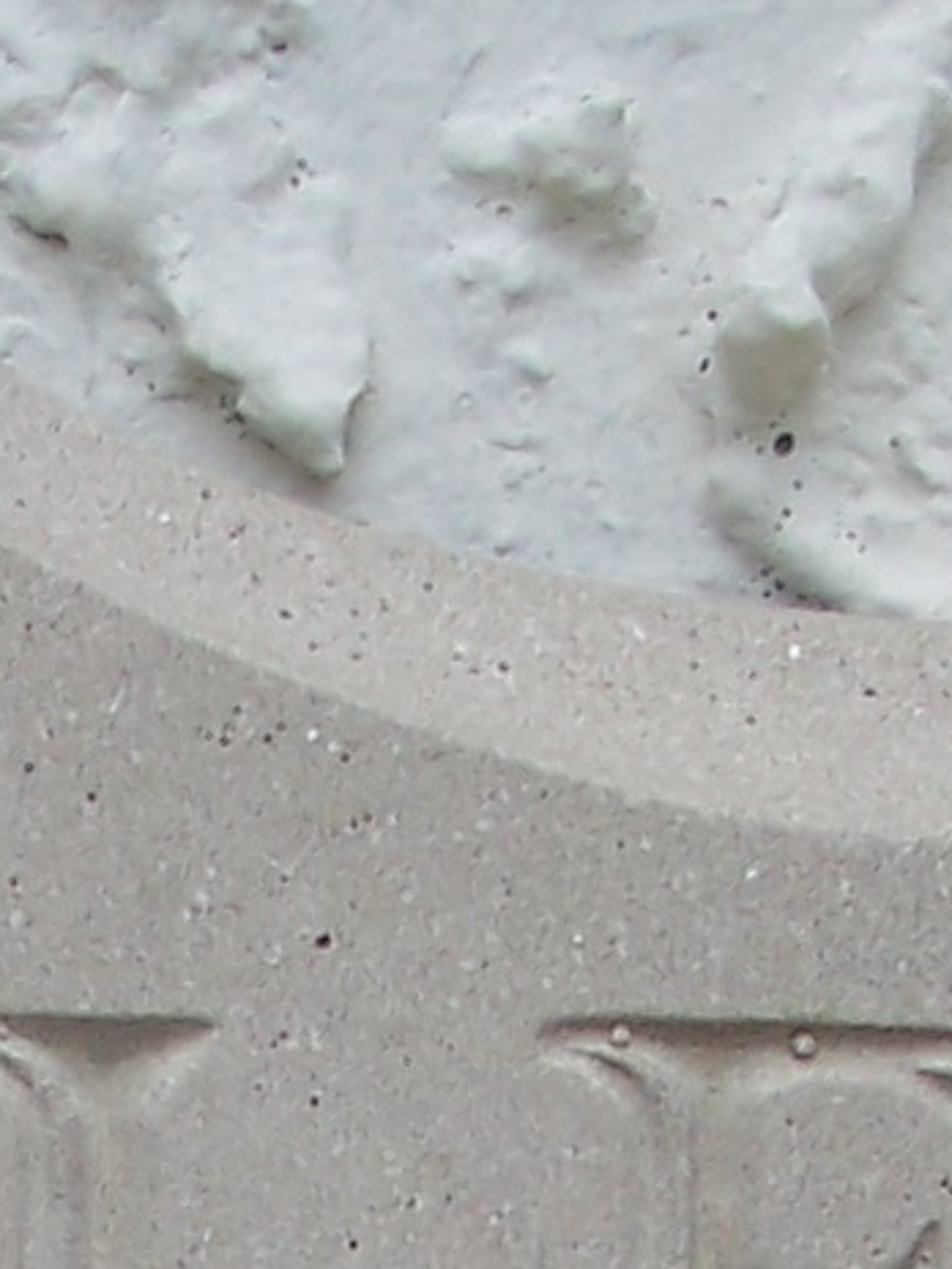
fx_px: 9534
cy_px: 2978
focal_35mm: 260
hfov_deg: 5.6
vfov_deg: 7.2
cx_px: -561
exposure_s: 1/400
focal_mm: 7.8
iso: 64
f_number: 2.8
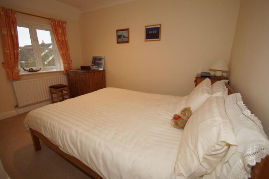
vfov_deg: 77.2
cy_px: 90
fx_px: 112
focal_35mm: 15
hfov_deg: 100.4
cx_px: 134
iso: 400
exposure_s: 1/40
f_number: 4
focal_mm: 10
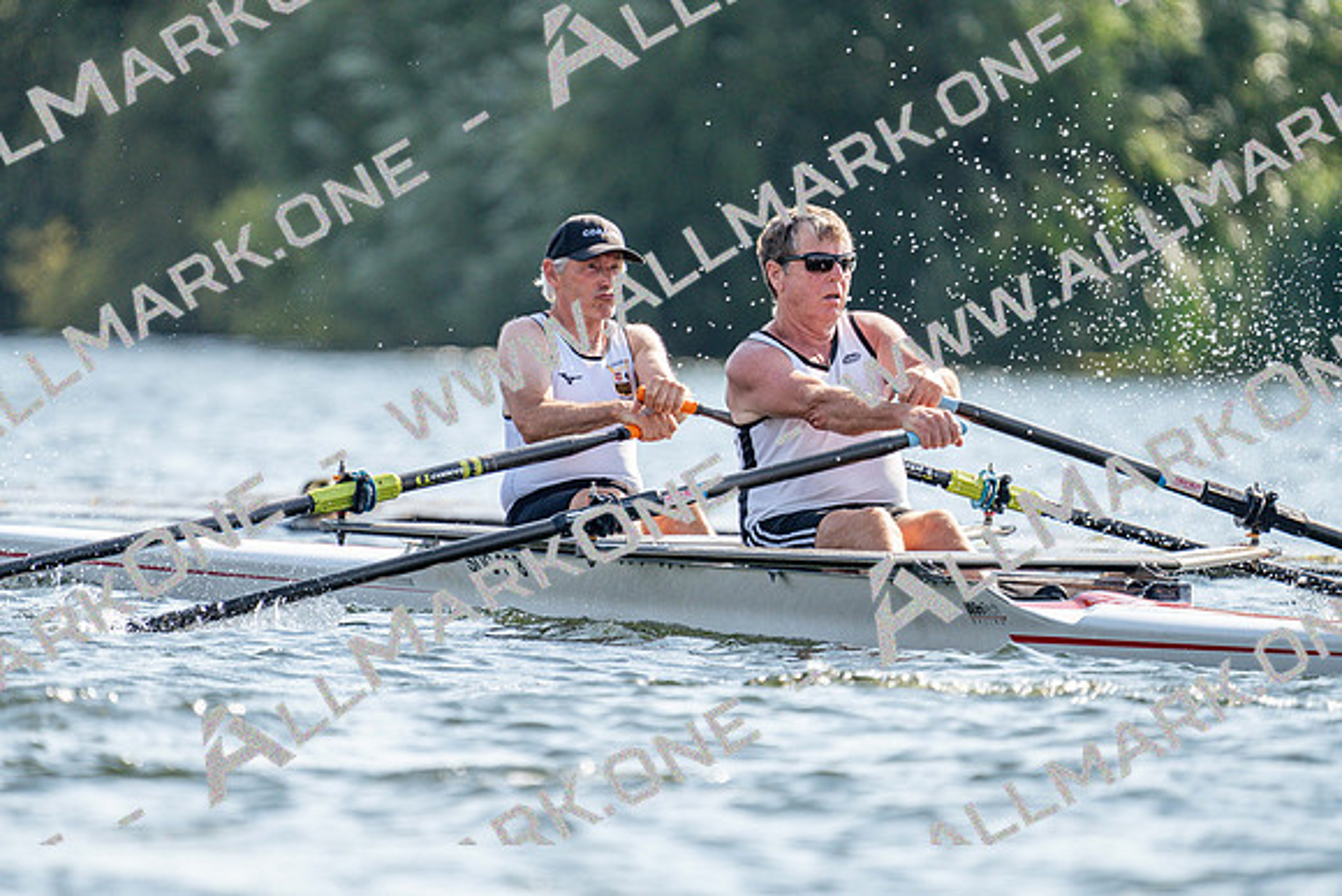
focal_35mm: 600
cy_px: 448
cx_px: 671
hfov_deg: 3.4
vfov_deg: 2.3
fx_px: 22371
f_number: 6.3
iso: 500
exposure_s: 1/1600
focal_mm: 600
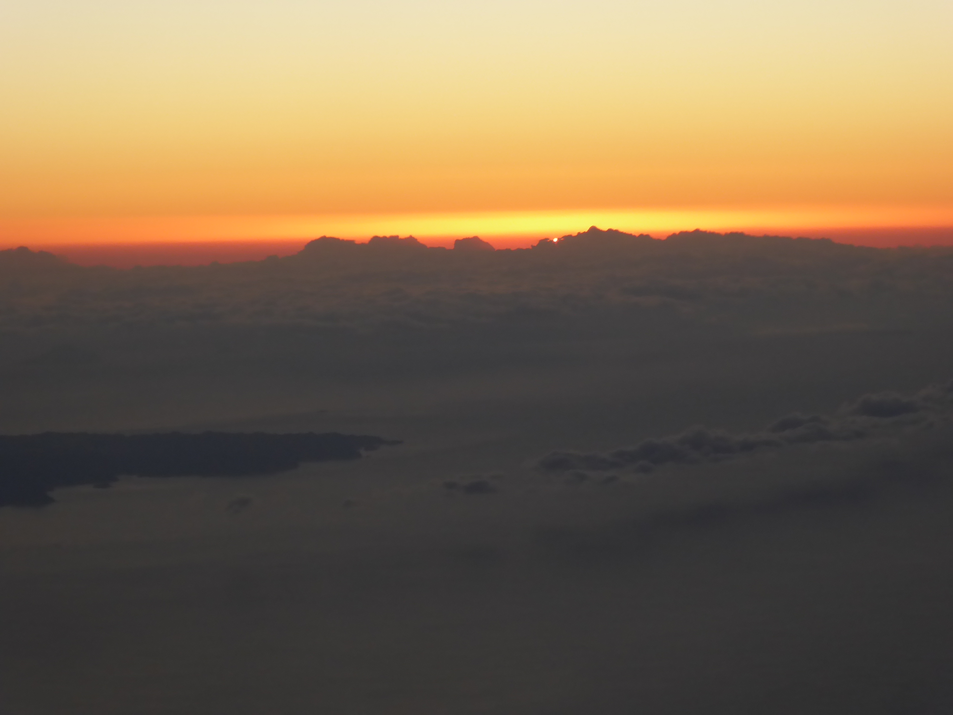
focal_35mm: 168
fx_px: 4625
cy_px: 358
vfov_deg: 8.8
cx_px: 476
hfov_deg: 11.8
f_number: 5.4
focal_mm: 27.1
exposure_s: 1/80
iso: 200
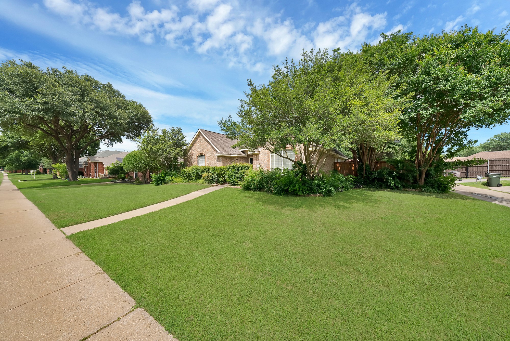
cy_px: 170
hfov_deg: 112.6
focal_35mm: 12
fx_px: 170
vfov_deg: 90.1
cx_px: 255
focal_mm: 12
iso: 640
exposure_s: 1/400
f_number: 9
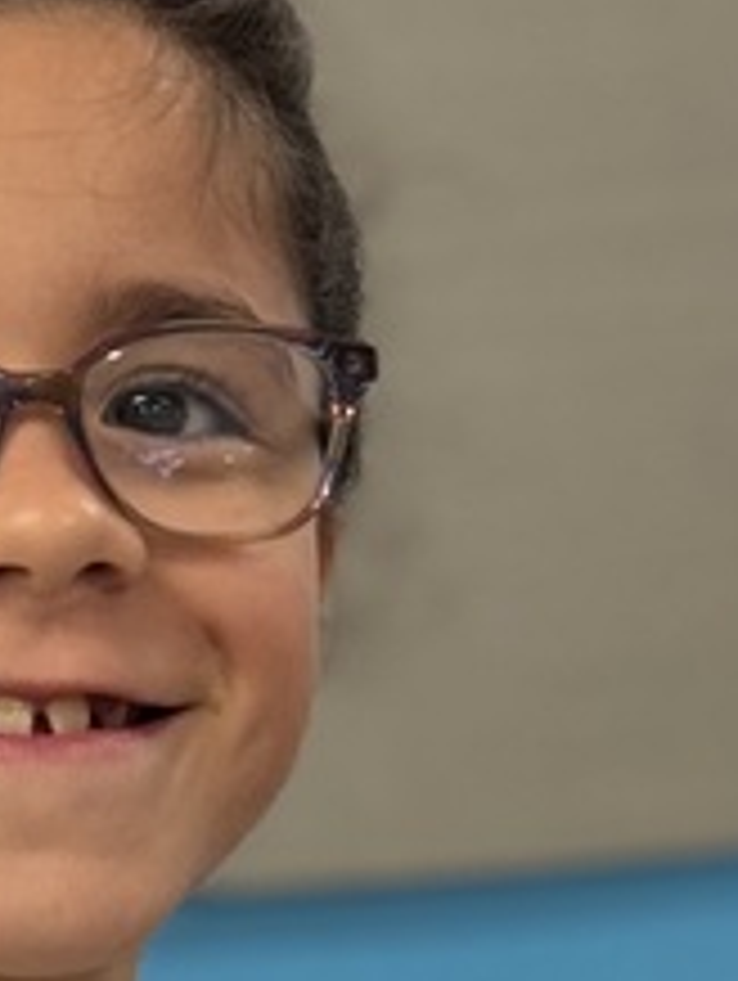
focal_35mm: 225
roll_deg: +5.1
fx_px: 6383
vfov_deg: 8.5
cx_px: 472
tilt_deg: -11.7
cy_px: 1755
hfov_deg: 6.6
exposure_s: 1/120
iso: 160
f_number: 1.78
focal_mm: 6.76
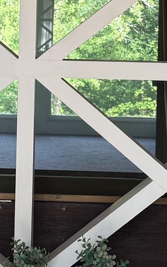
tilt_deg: +1.4
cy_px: 6
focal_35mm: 137
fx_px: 996
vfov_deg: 15.0
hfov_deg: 9.6
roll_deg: -1.3
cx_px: 43
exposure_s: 1/121
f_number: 1.78
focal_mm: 6.76
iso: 64
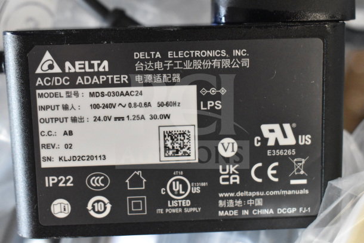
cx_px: 182
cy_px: 122
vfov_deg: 23.8
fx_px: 576
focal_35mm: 57
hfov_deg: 35.0
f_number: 6.3
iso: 6400
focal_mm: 38
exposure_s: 1/500
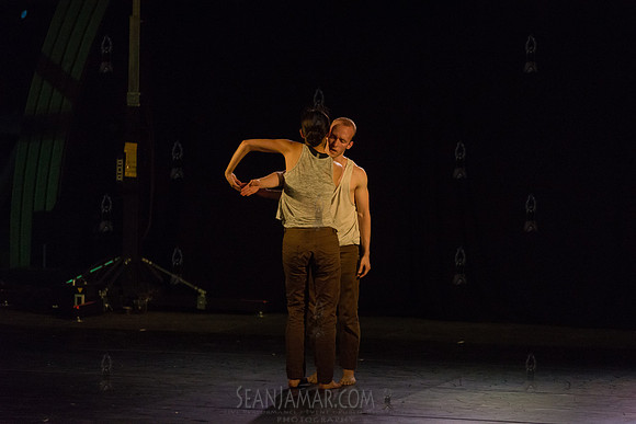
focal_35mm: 200
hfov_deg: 10.3
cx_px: 318
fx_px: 3534
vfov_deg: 6.9
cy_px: 212
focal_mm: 200
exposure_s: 1/1000
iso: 4000
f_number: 2.8
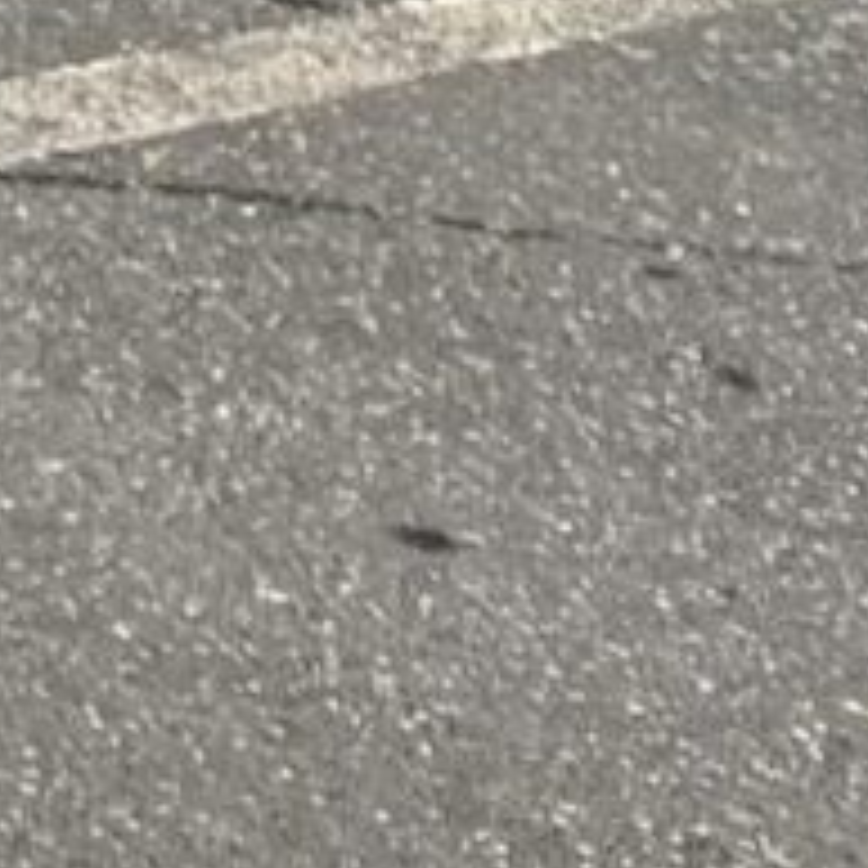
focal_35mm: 183
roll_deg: -0.3
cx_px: -2447
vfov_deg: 8.2
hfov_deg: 7.3
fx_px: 5192
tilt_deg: -6.1
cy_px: -1718
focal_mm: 5.1
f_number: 1.6
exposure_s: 1/696
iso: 50
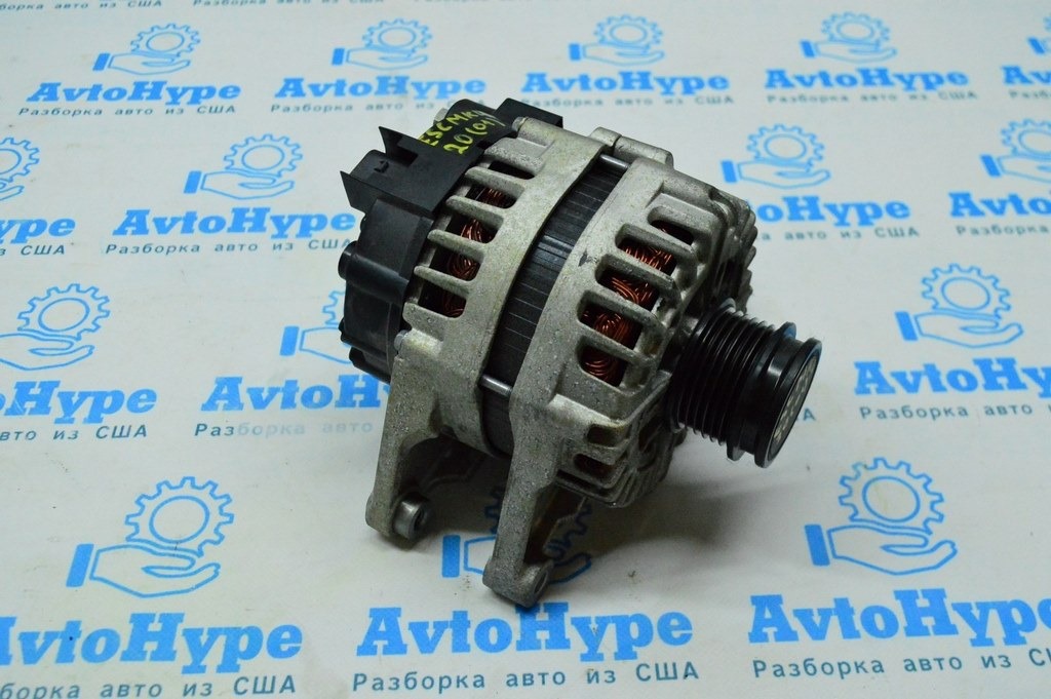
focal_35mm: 39
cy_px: 350
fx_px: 1138
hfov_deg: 49.6
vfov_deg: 34.2
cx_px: 526
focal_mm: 26
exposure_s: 1/640
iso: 6400
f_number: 6.3
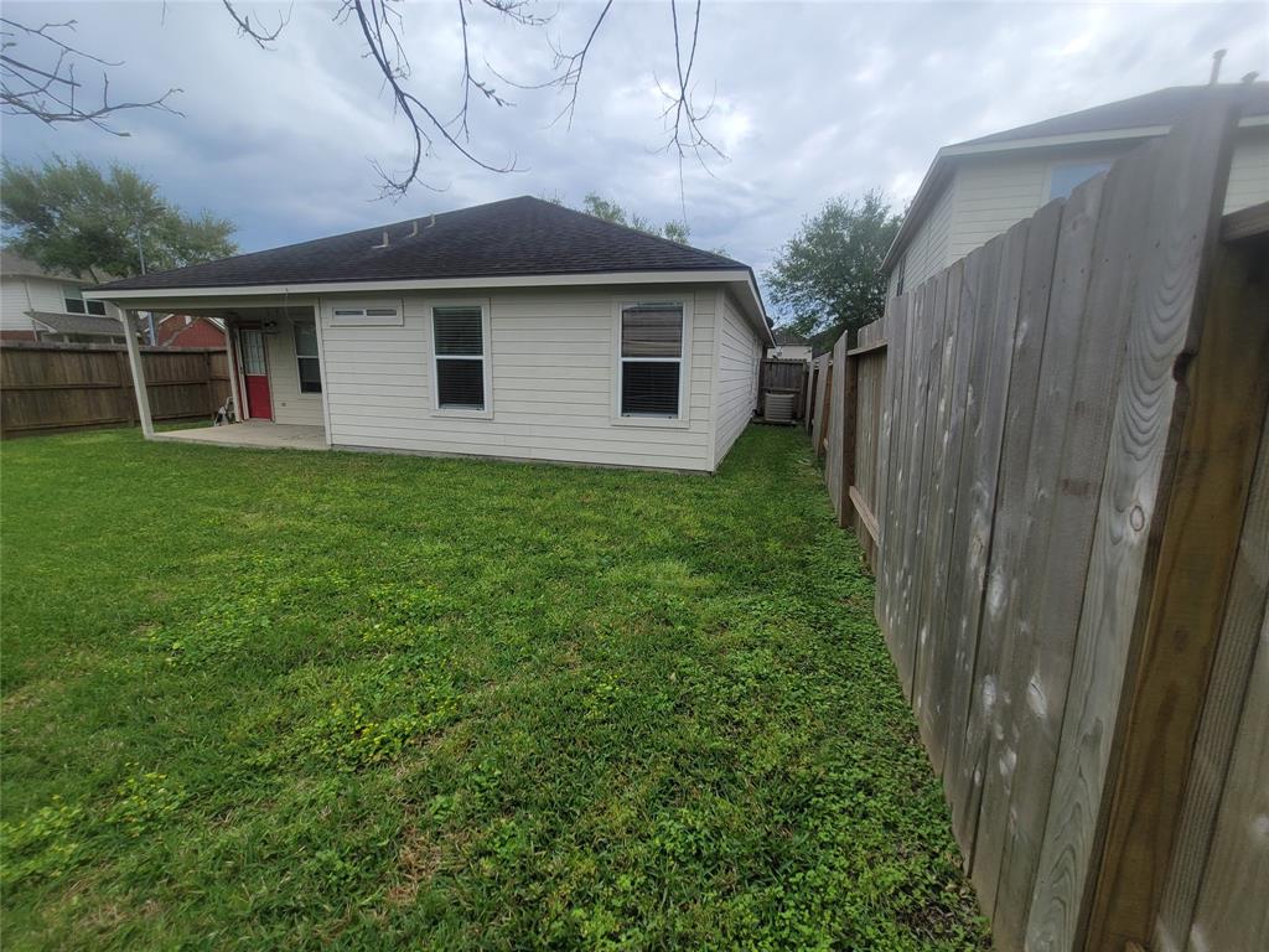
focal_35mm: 13
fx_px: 477
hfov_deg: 106.2
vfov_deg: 89.9
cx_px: 634
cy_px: 476
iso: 64
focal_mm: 2.2
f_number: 2.2
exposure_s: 1/1297
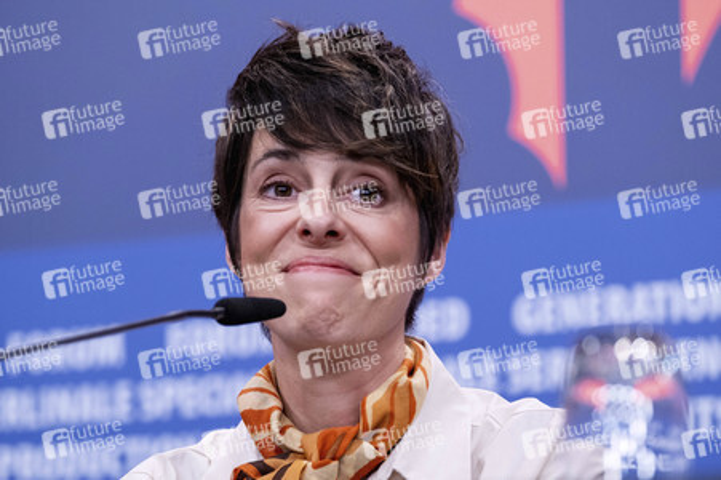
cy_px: 240
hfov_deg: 12.9
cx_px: 360
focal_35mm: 159
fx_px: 3182
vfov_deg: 8.6
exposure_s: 1/250
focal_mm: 106
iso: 1250
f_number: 2.8
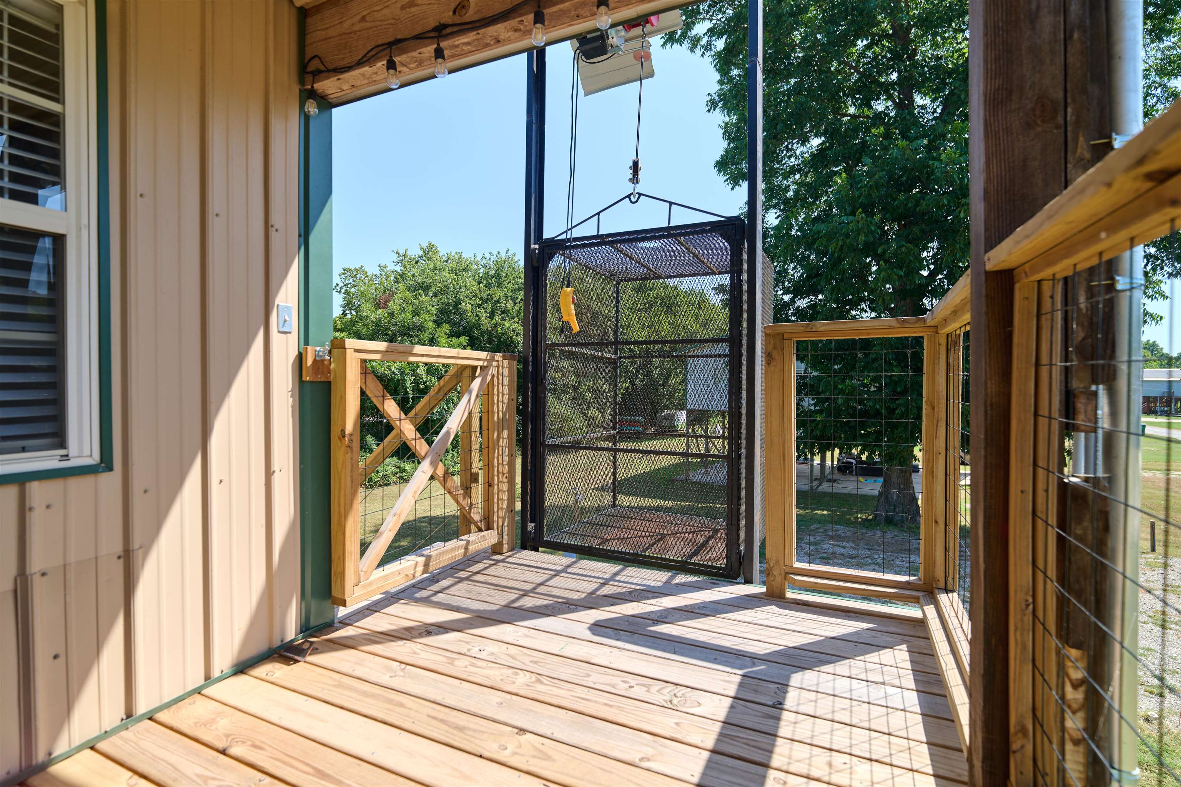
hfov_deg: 96.7
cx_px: 590
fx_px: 525
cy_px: 394
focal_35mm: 16
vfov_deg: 73.7
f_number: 3.2
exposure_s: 1/640
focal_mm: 16
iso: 100
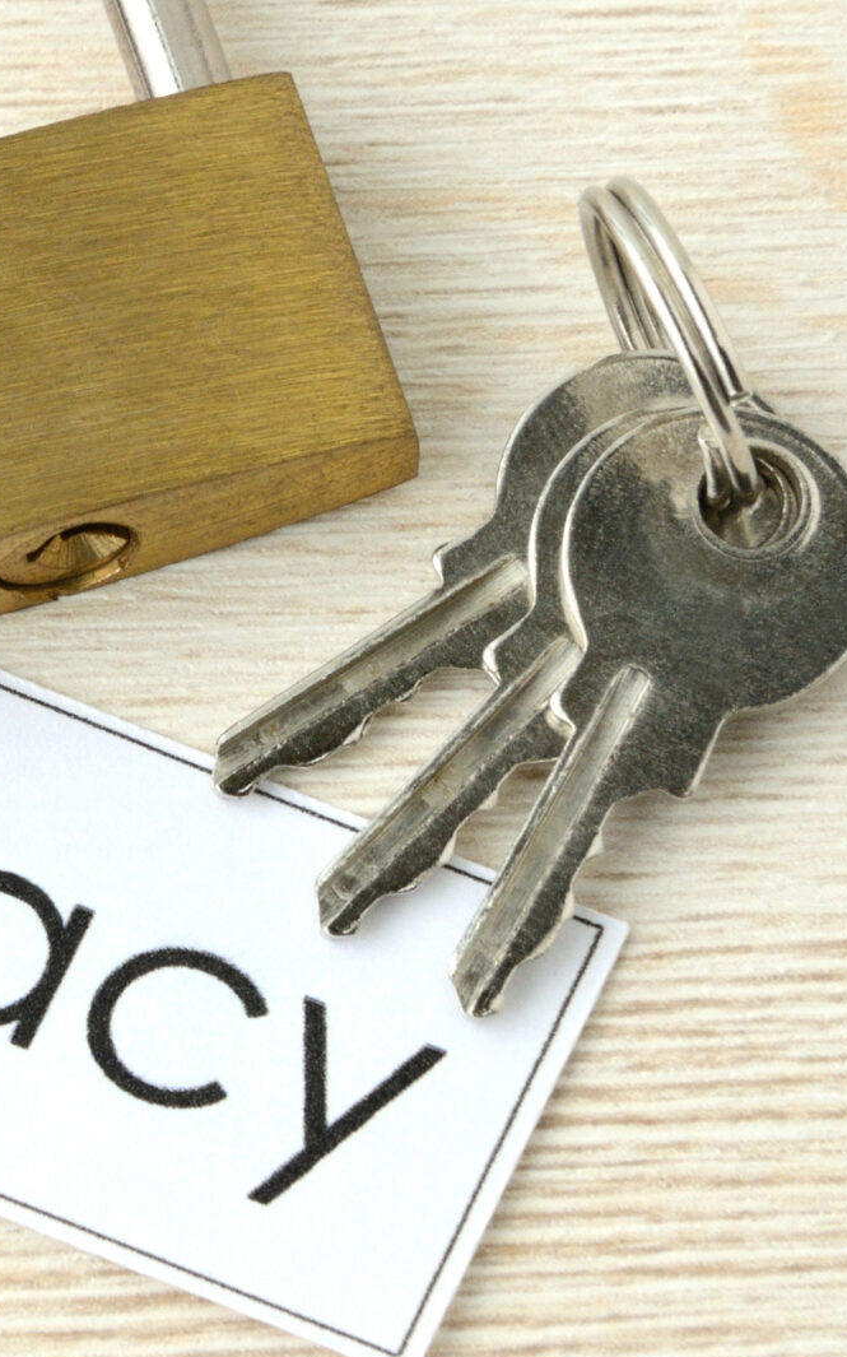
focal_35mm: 331
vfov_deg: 6.3
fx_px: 12233
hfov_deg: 3.9
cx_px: -382
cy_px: 538
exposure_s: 1/60
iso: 800
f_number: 20
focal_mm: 135
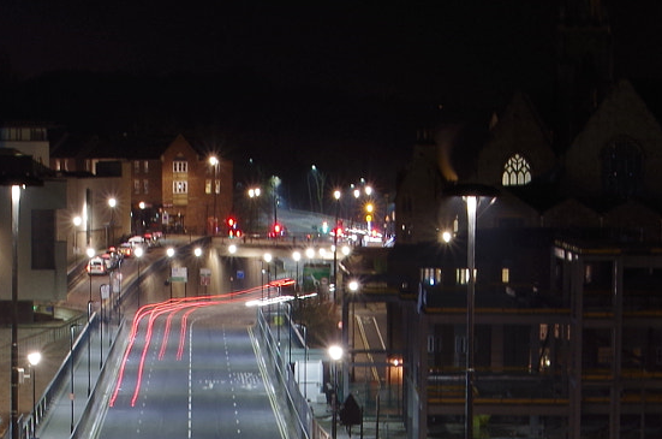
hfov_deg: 13.2
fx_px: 2863
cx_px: 320
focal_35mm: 156
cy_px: 610
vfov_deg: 8.6
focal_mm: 28
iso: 200
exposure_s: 10
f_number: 11
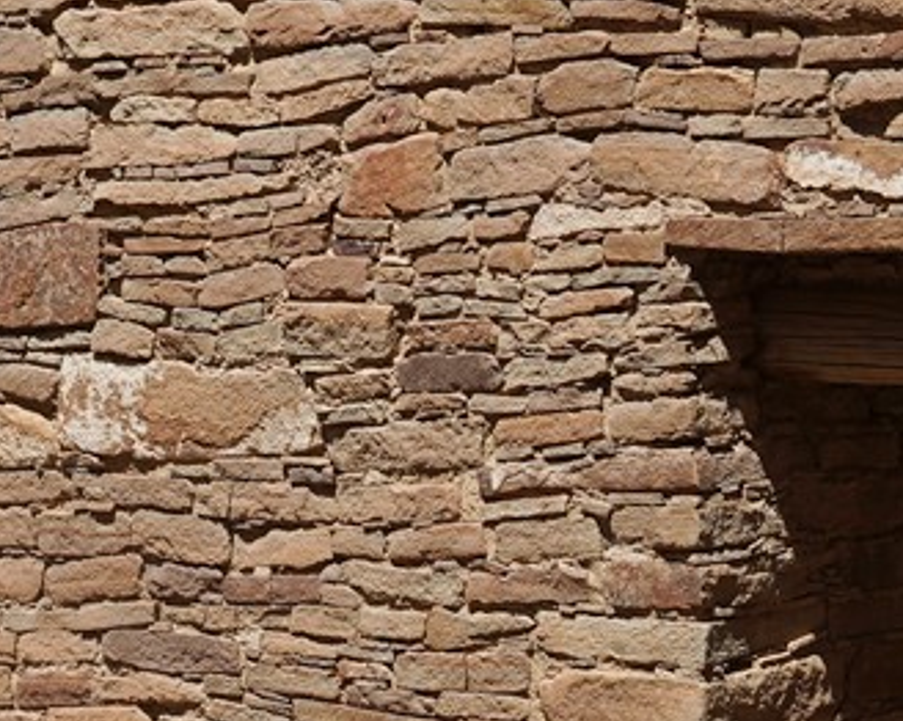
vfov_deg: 9.2
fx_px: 4434
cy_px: 771
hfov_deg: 11.6
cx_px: 454
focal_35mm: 166
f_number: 16
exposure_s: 1/100
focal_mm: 29
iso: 100
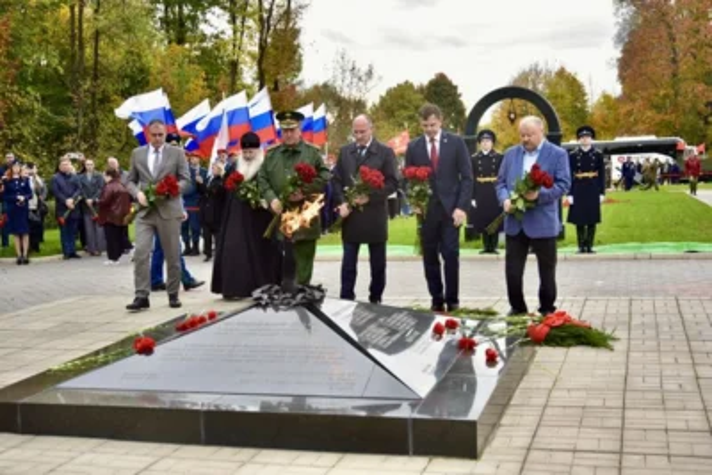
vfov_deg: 28.1
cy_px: 238
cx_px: 356
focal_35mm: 48
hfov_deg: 41.1
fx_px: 950
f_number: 5.6
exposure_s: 1/400
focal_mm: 48
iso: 400
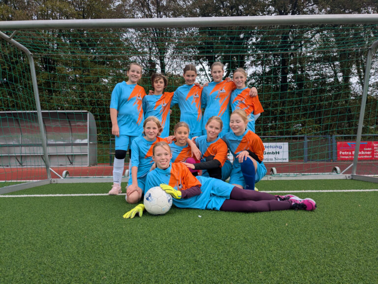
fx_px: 295
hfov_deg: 65.3
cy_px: 142
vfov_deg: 51.4
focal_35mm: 27
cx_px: 189
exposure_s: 1/1669
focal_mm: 4.4
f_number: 1.7
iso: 46
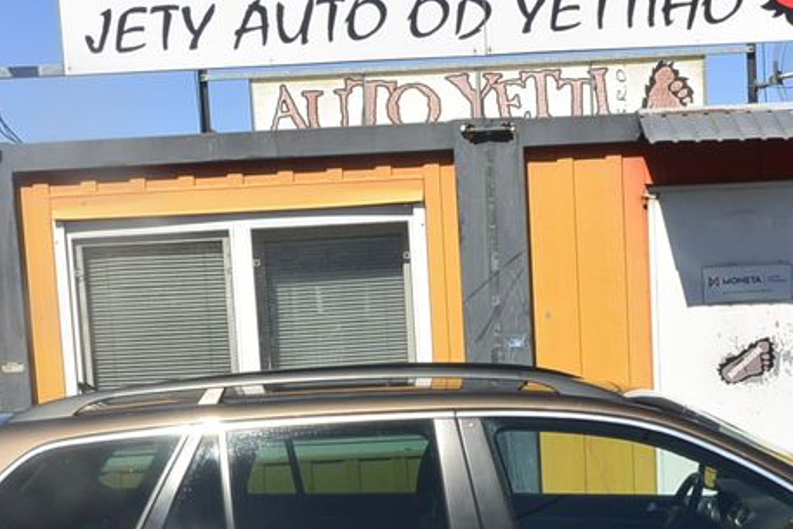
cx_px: 501
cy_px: 525
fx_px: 1432
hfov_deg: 30.8
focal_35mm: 65
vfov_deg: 20.3
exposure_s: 1/250
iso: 160
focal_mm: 11
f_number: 10
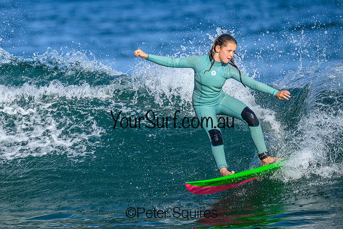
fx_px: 9395
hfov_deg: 2.1
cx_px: 132
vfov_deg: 1.4
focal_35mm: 986
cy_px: 88
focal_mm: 800
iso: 400
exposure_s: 1/2000
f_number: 6.3
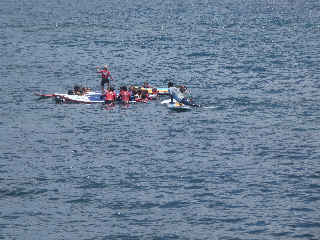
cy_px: 120
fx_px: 2385
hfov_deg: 7.7
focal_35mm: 258
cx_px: 160
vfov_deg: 5.8
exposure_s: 1/500
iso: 80
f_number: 5.5
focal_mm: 46.2
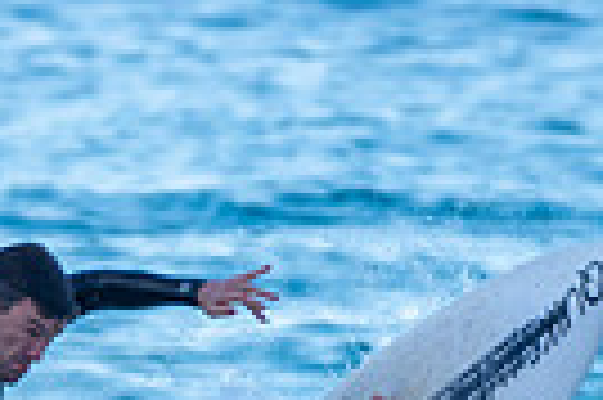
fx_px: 54388
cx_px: 40
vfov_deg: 0.4
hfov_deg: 0.6
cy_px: 681
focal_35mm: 3251
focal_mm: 500
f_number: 5.6
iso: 360
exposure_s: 1/1000
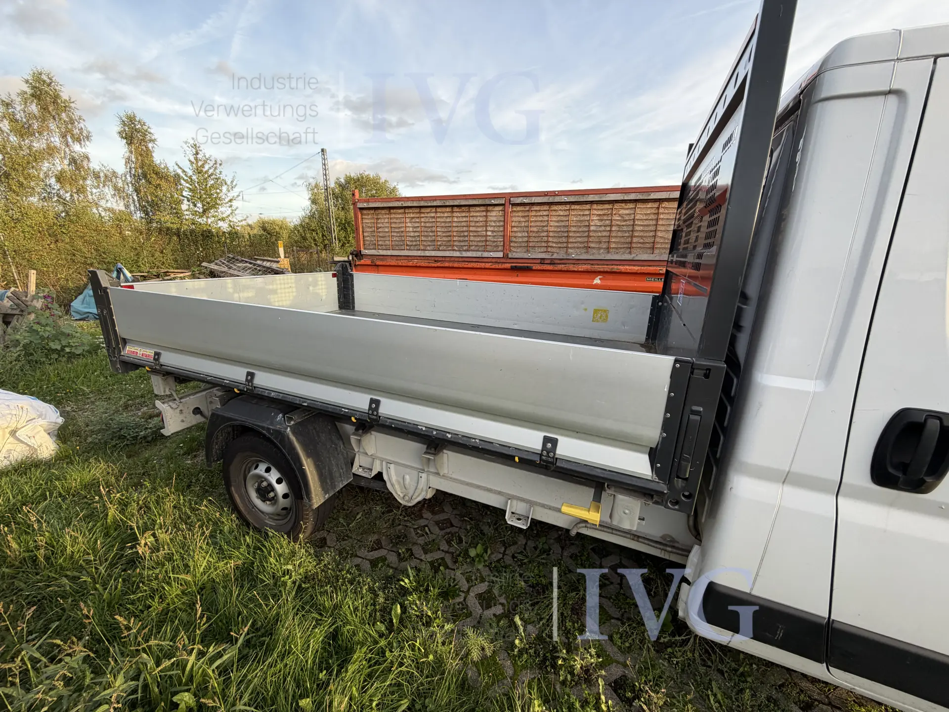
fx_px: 384
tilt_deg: -14.1
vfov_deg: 85.7
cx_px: 474
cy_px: 356
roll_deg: +0.8
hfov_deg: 102.1
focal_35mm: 14
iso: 40
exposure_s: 1/192
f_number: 2.2
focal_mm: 2.22
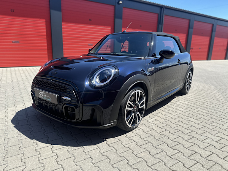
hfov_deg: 71.6
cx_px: 114
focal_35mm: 24
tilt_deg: -13.4
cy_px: 86
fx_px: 158
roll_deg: -1.9
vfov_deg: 56.8
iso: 80
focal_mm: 6.86
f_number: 1.78
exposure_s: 1/2299
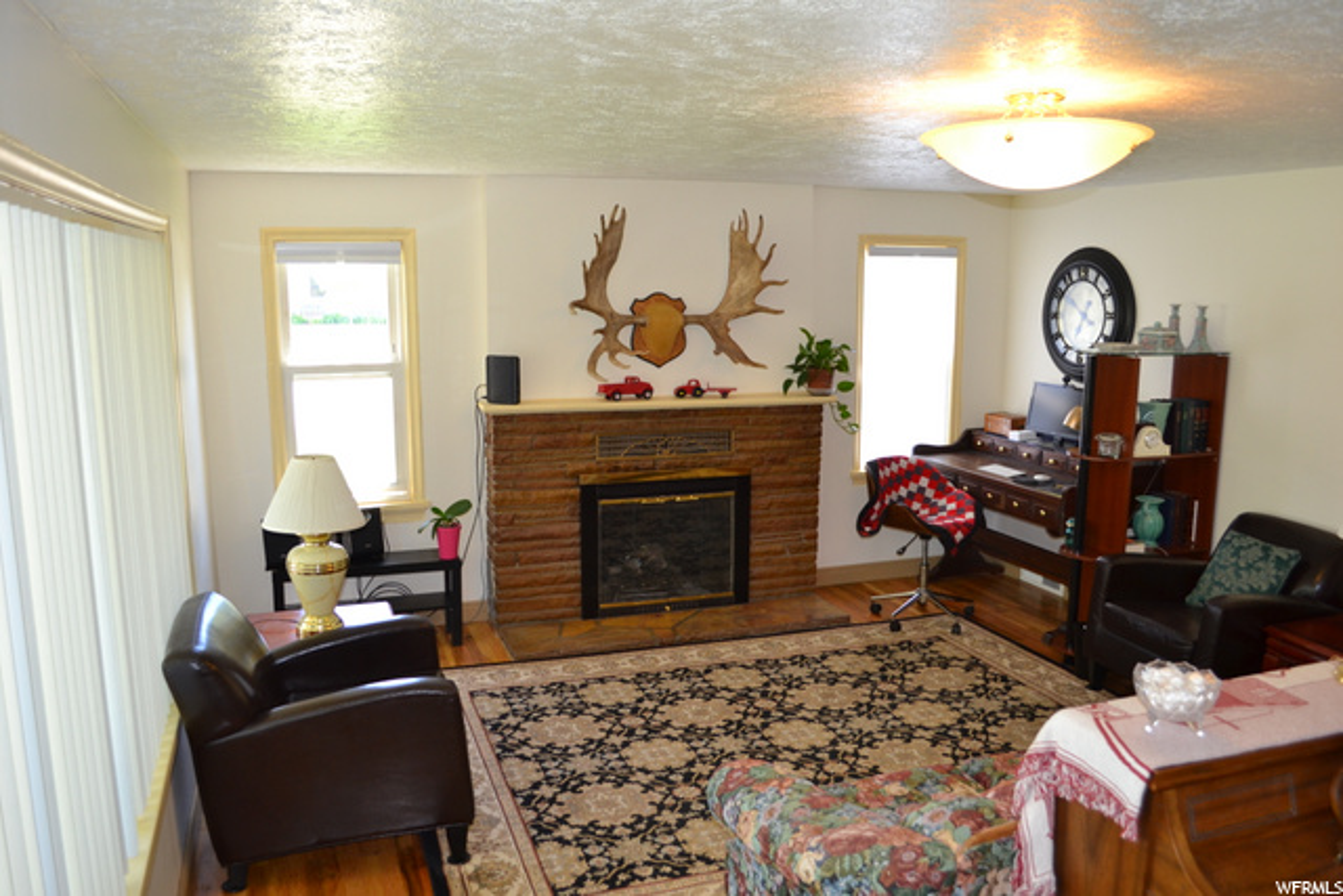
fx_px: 1007
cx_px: 672
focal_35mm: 27
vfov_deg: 48.0
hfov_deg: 67.4
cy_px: 448
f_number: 4
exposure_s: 1/80
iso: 400
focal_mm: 18
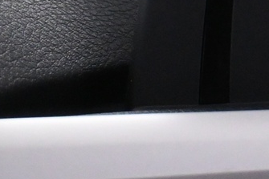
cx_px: 579
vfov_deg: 4.9
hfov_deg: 7.1
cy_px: -110
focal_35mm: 276
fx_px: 2061
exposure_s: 1/60
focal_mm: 38
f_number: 5.6
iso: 4000
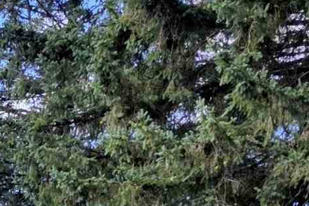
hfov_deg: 11.1
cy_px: 441
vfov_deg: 8.2
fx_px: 1347
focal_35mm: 157
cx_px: -419
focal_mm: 6.3
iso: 80
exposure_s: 1/4650
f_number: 1.7
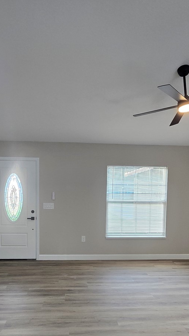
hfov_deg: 46.0
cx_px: 87
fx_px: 223
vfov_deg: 72.7
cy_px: 212
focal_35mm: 25
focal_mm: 2.2
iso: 64
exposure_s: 1/60
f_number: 2.2
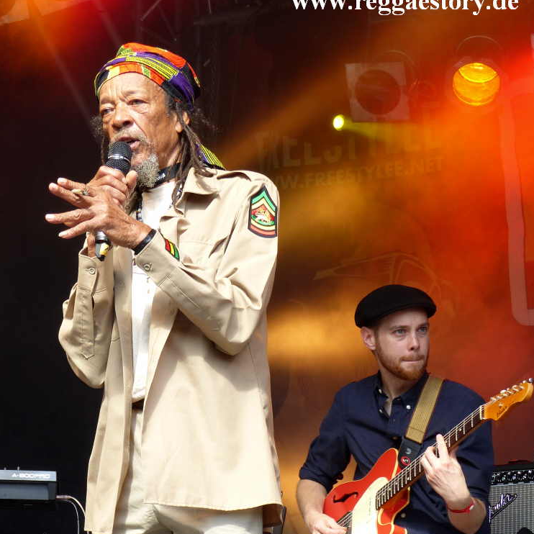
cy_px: 340
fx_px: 1955
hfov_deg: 15.6
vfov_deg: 15.5
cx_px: 268
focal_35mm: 112
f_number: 4
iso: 100
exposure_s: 1/125
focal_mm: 16.9
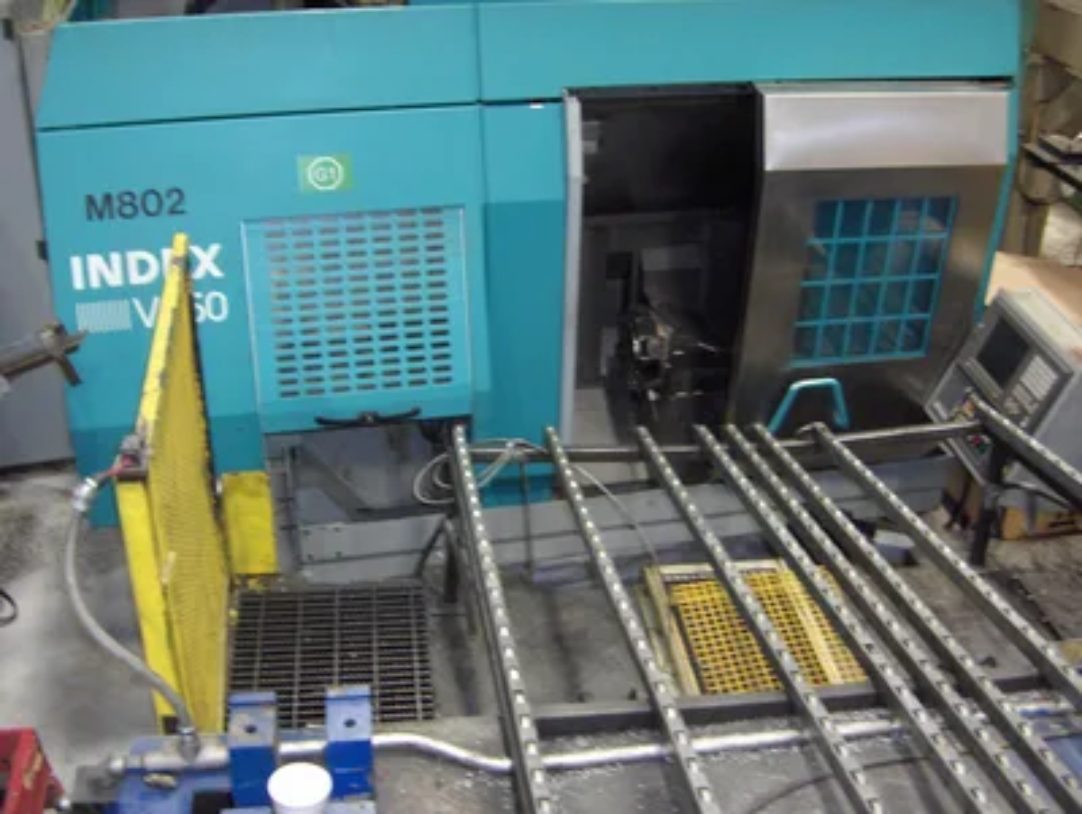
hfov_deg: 47.8
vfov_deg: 36.9
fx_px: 1220
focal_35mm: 39
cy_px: 407
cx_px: 541
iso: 100
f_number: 2.8
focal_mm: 8
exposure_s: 1/21.2
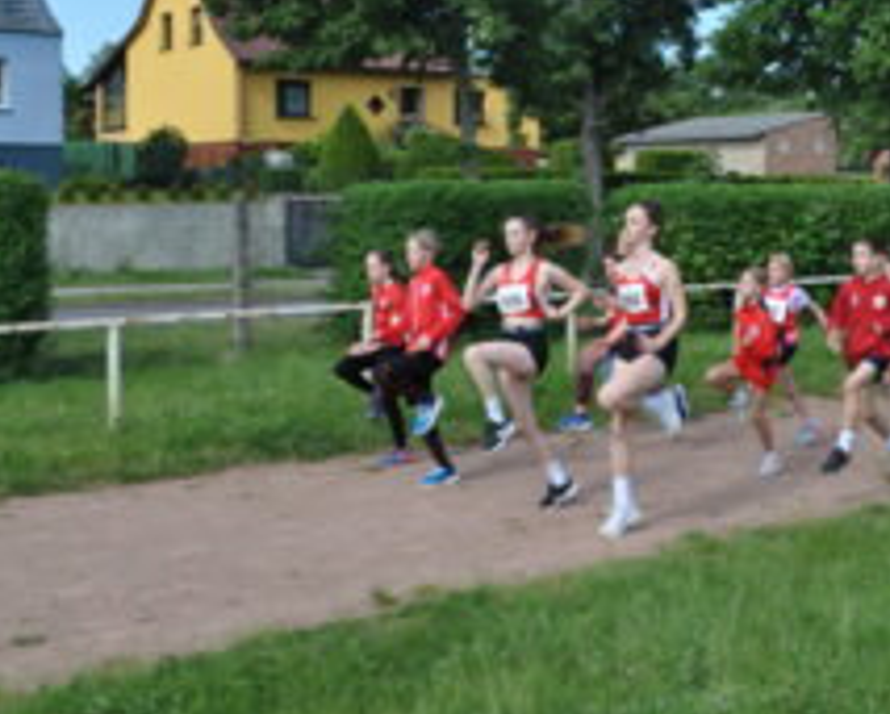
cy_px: 238
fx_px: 1530
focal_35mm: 58
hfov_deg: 32.0
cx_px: 627
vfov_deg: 26.1
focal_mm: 22
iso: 200
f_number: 11
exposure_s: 1/125
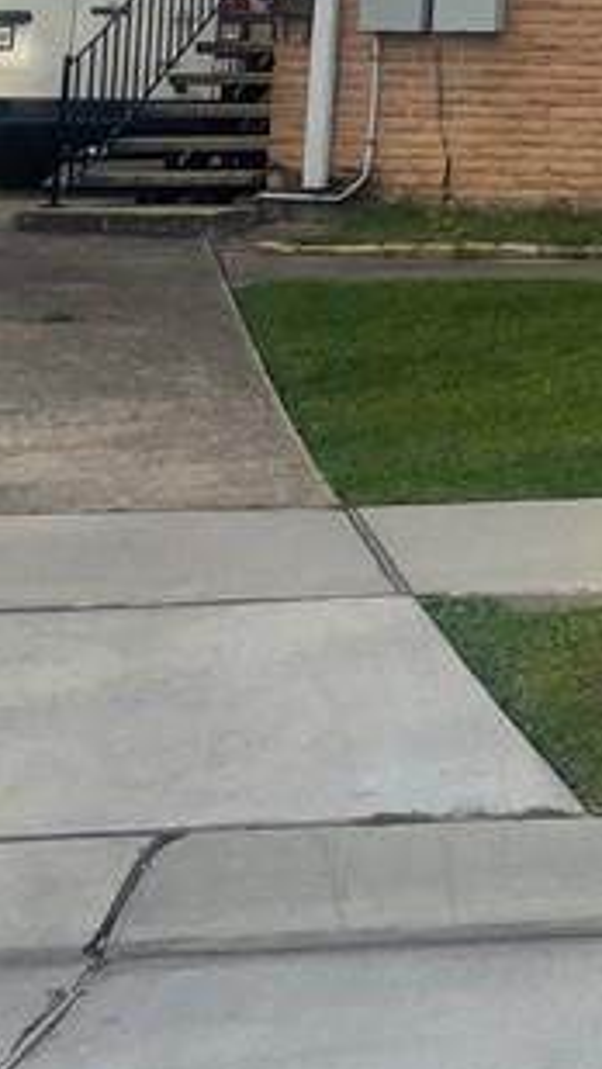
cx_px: 1436
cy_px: -156
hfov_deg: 10.9
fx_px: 2665
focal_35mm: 94
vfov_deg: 21.3
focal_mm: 4.2
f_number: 1.6
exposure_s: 1/2882
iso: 32
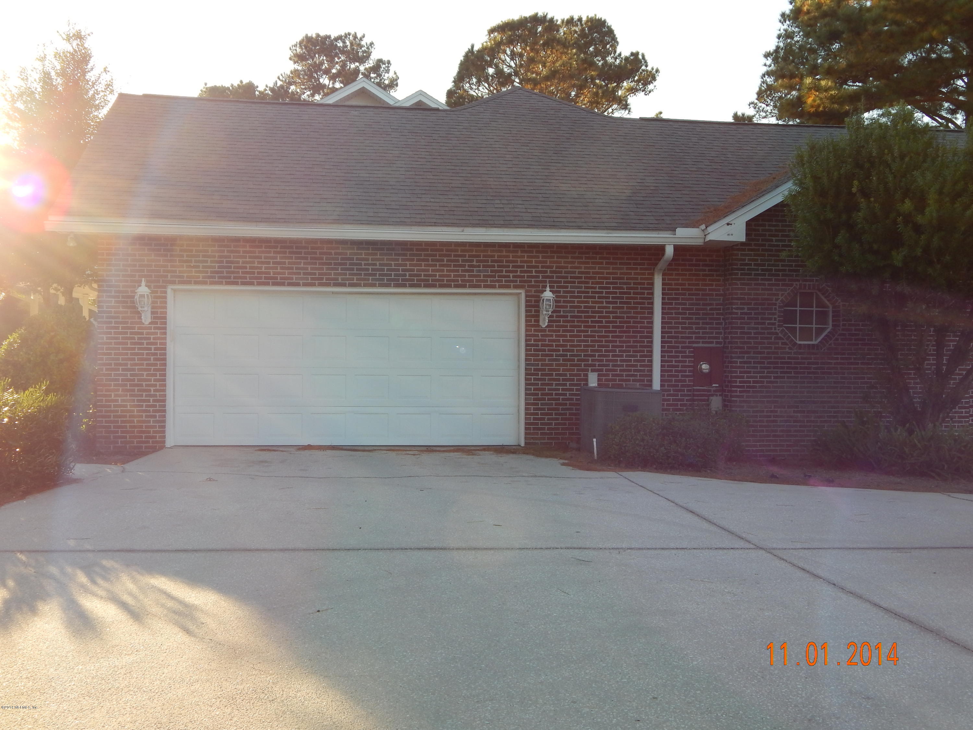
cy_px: 365
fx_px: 1068
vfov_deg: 37.7
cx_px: 486
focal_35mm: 38
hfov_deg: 49.0
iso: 125
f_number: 3.4
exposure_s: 1/250
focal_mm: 6.8
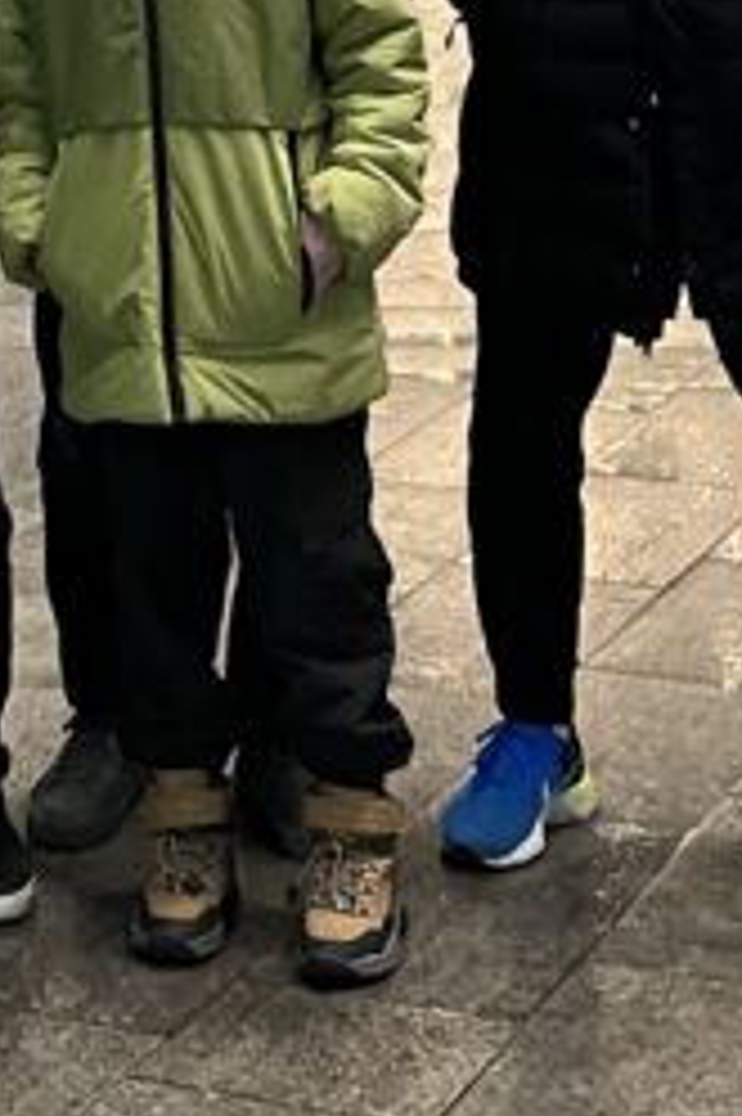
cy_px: -1296
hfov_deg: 10.0
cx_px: -517
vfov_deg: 13.0
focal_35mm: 131
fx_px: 4055
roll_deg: +1.1
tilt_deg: +11.3
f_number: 1.5
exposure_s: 1/50
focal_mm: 5.7
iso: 250
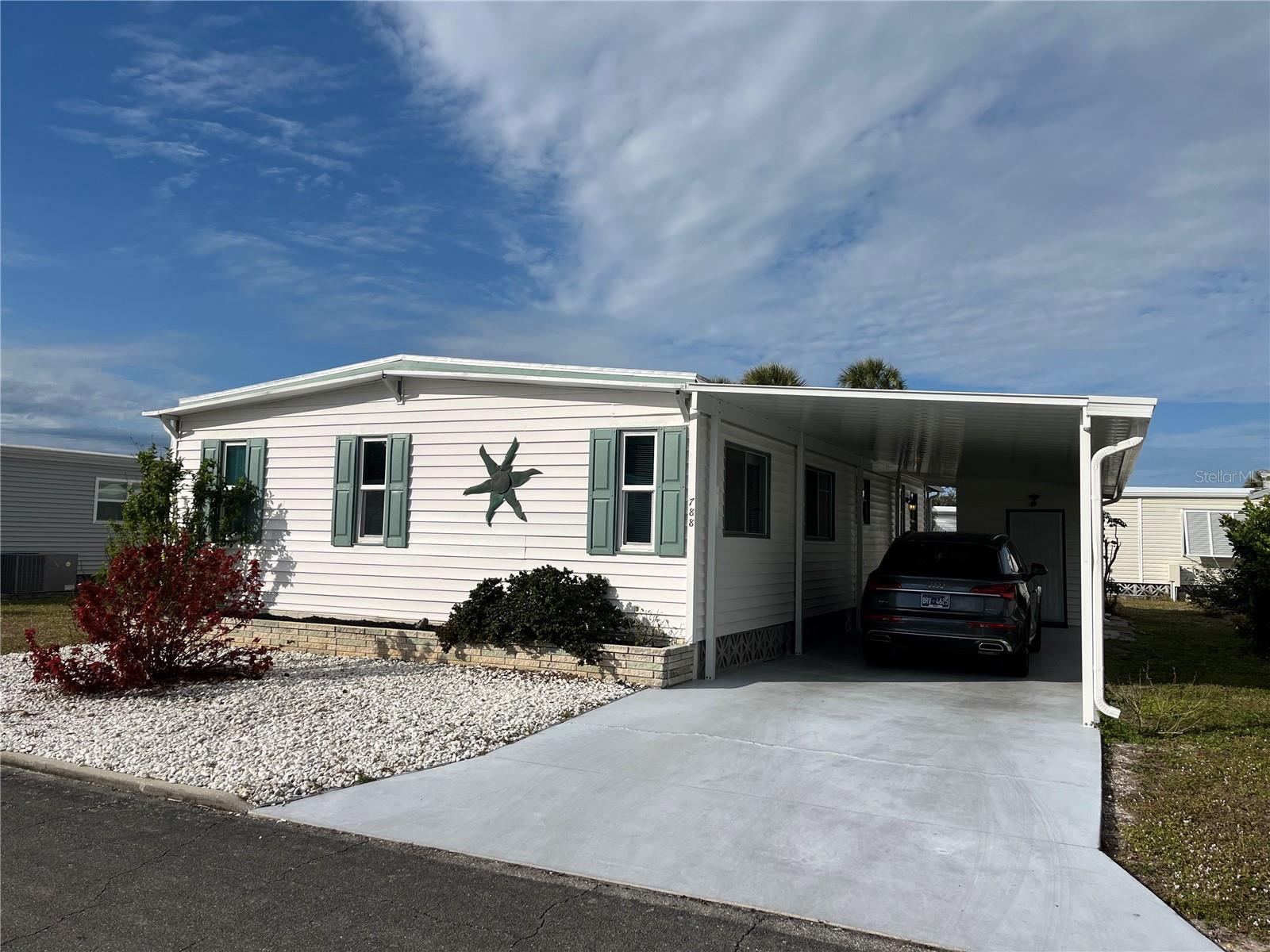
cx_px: 635
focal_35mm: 26
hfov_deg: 67.3
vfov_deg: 53.1
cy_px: 476
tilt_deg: +4.0
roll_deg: -2.3
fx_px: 954
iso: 50
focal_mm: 5.1
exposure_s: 1/9091
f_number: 1.6
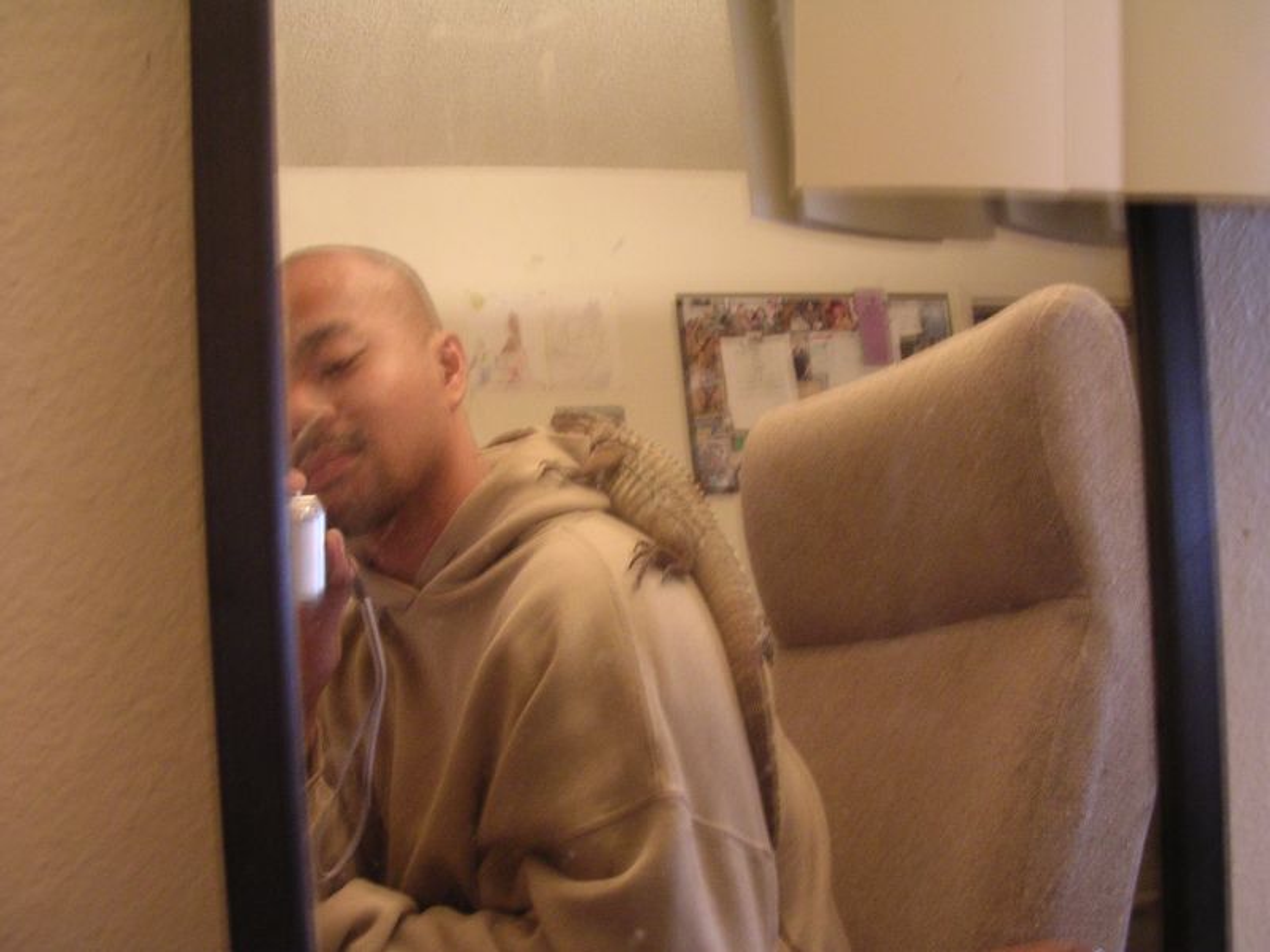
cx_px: 635
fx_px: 1394
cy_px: 476
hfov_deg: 49.0
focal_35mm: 38
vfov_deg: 37.7
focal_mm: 5.8
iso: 239
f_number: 2.8
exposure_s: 1/3.5
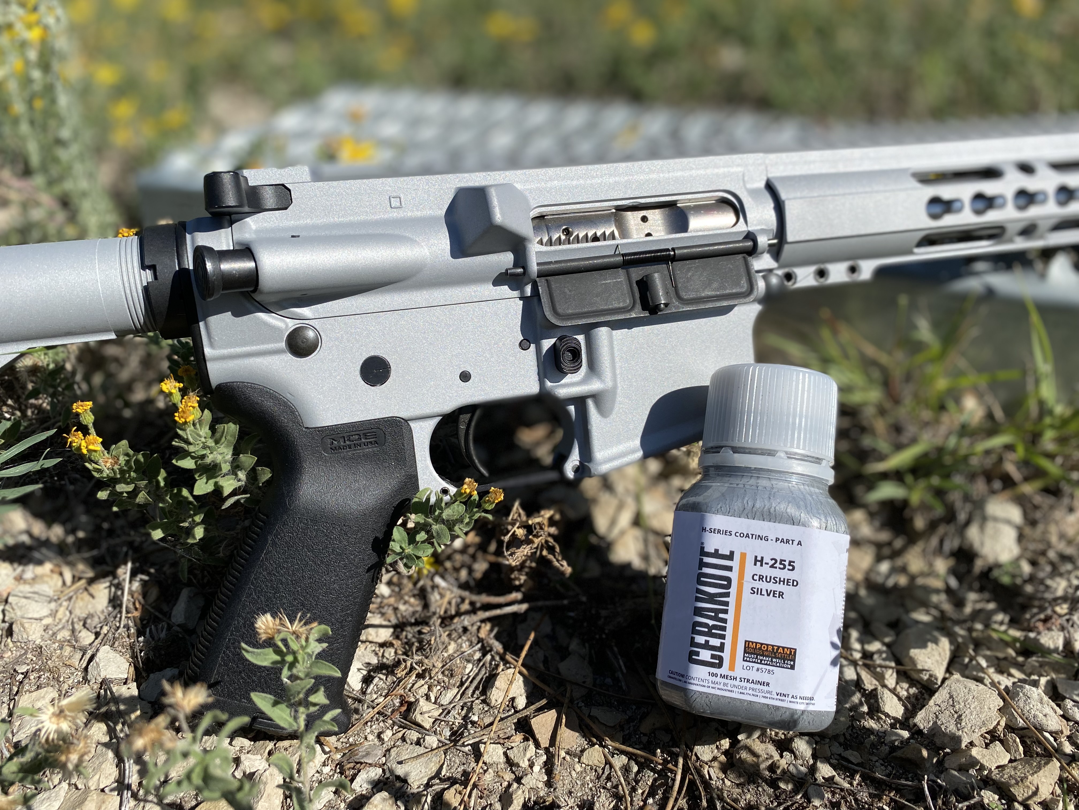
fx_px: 810
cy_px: 405
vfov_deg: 53.1
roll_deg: +2.1
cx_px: 540
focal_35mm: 26
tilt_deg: -31.5
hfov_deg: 67.3
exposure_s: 1/4115
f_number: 1.8
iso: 32
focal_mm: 4.25
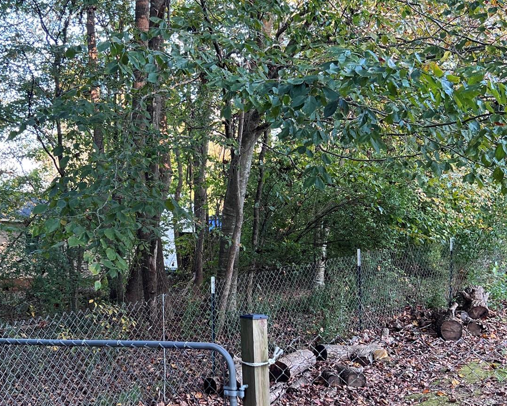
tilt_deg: -1.7
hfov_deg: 38.5
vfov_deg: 31.3
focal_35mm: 48
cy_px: 259
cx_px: 188
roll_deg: -1.2
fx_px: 720
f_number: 1.5
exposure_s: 1/104
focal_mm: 5.7
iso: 125
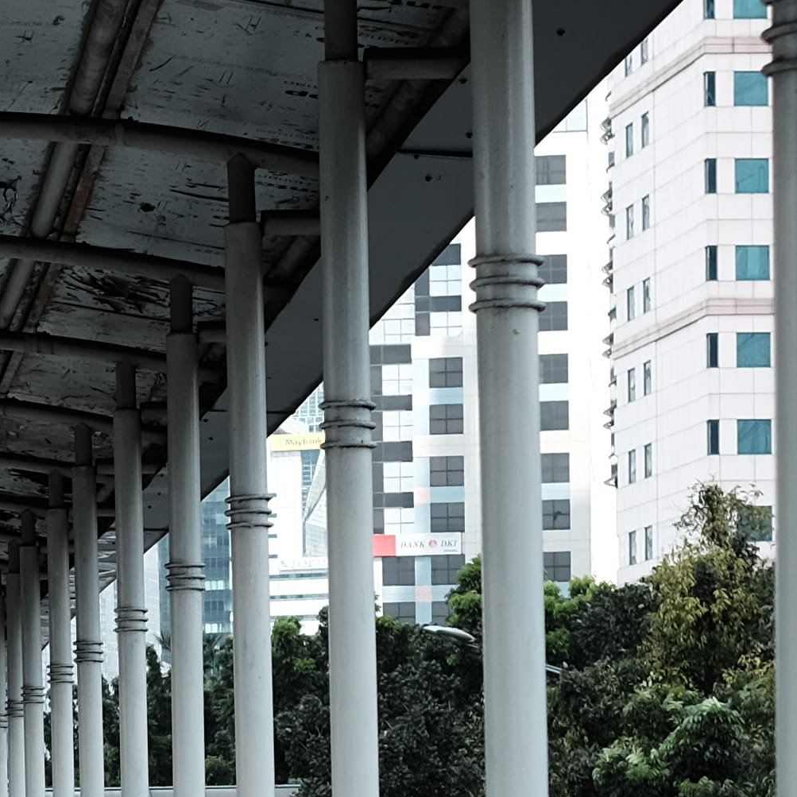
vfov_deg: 10.0
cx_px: -190
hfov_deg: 10.1
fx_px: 4428
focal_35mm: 170
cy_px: 1105
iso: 200
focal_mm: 27
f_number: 3.6
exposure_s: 1/500
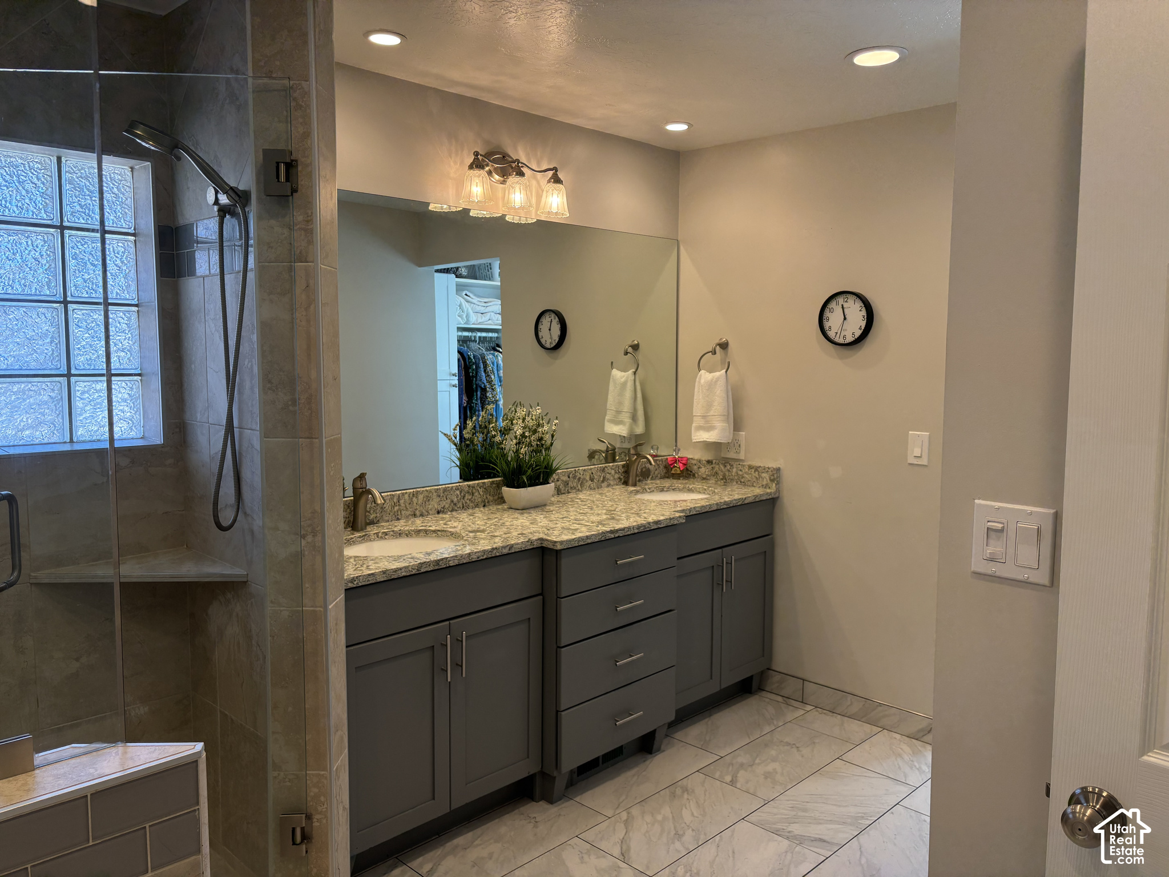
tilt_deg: -4.8
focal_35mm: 26
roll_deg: -0.7
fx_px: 878
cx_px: 584
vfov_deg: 53.1
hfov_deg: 67.3
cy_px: 438
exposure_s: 1/141
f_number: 1.6
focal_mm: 5.96
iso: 40
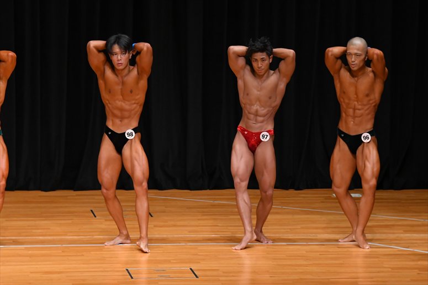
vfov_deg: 5.7
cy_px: 142
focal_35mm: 240
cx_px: 214
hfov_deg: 8.6
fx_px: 2852
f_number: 5.6
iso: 3200
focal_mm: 160
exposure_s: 1/400
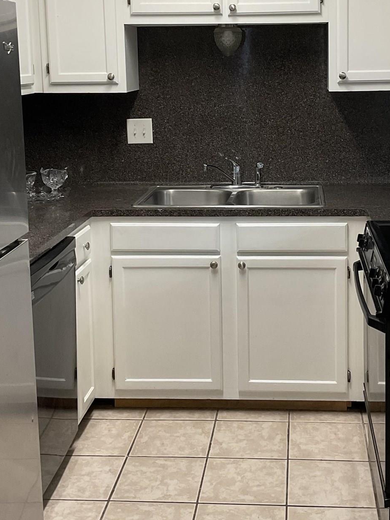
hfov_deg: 26.9
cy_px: 160
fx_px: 811
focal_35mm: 54
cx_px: 246
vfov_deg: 35.1
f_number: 1.8
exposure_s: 1/60
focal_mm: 3
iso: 50
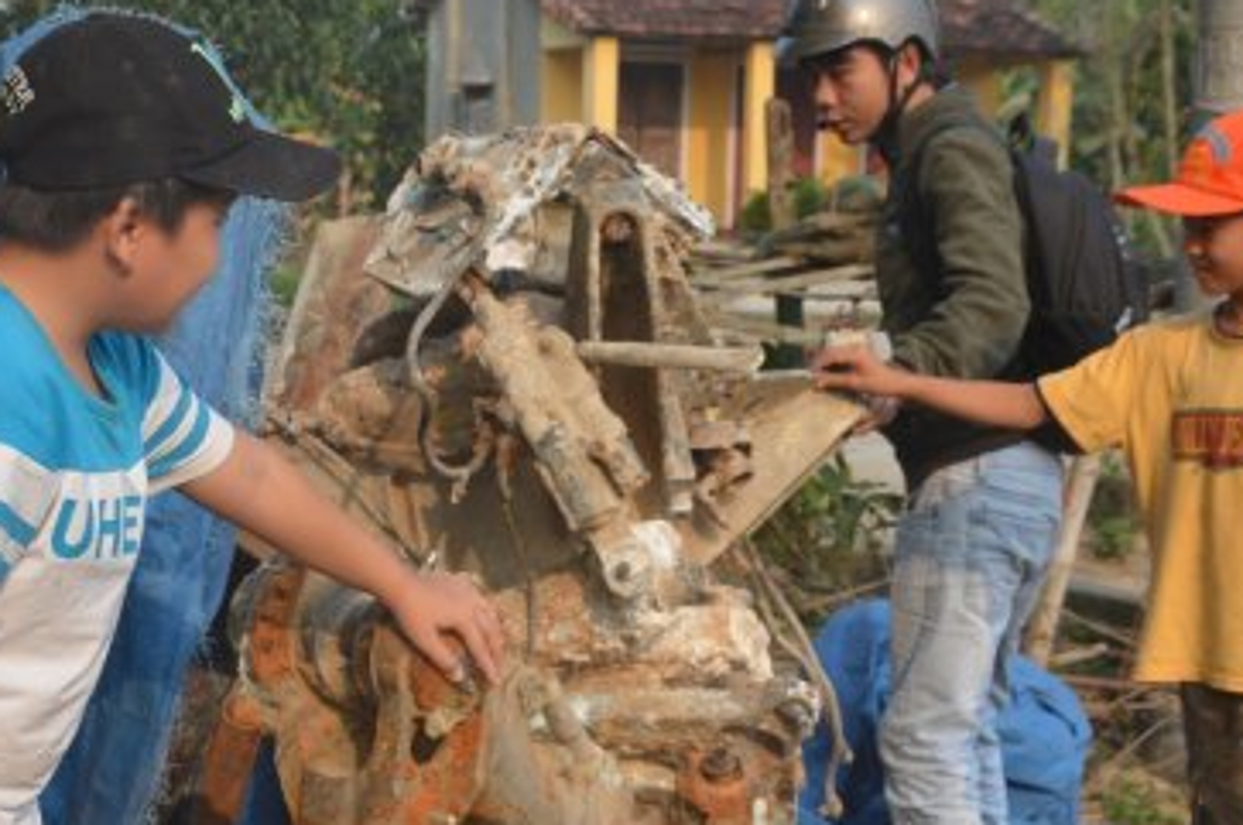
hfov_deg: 26.3
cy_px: 628
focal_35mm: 77
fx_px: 2655
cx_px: 570
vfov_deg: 17.6
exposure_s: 1/160
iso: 100
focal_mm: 28
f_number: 6.3
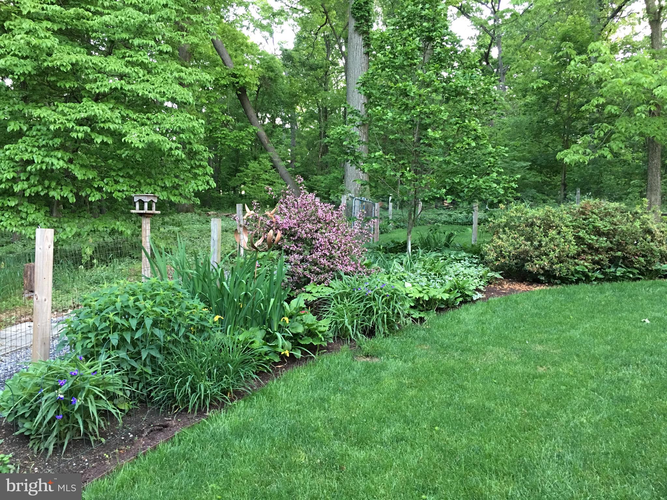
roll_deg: -2.0
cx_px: 334
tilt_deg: +0.6
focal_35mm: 29
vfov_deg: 48.2
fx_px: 559
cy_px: 250
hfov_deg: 61.7
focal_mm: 4.15
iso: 80
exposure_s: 1/15
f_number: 2.2
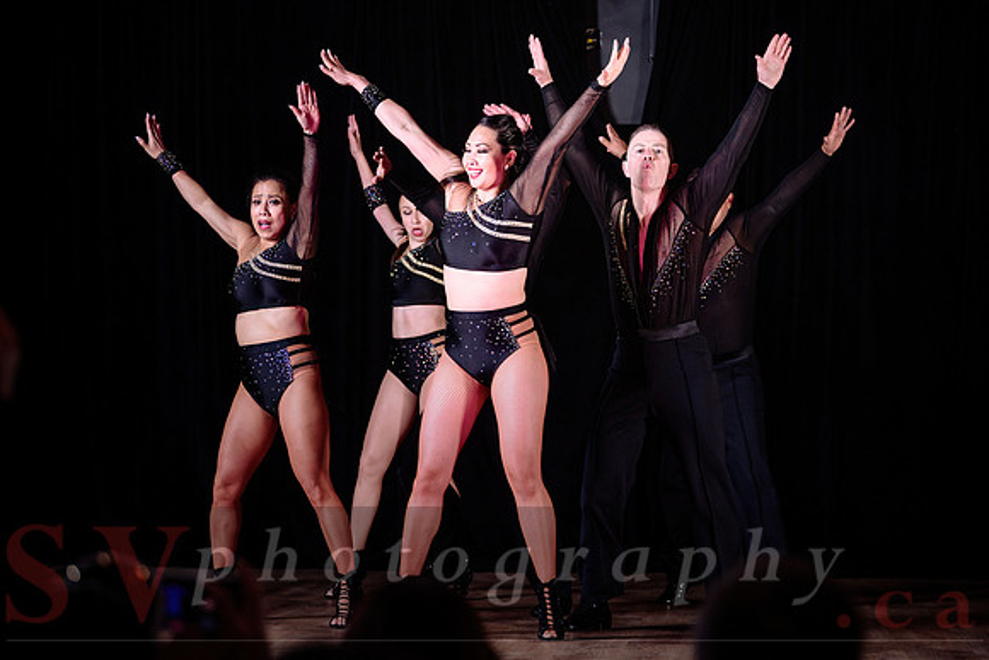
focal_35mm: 106
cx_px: 580
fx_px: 2918
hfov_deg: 19.2
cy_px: 271
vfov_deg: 12.9
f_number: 3.2
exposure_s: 1/200
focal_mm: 90
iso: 400
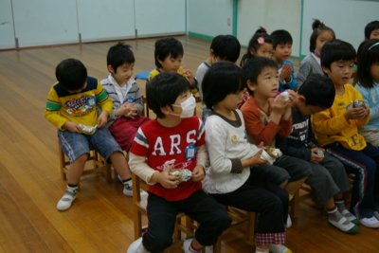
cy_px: 126
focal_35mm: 52
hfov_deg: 37.8
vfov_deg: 25.8
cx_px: 190
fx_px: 553
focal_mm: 35
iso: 400
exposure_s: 1/20
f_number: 4.5
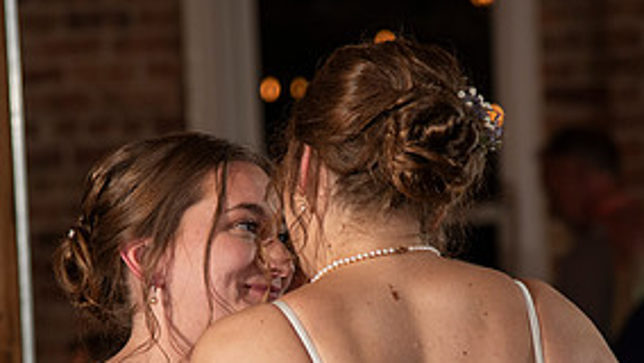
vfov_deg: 4.6
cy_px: 378
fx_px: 4544
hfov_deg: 8.1
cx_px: 323
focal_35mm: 266
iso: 640
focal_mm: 120
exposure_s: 1/160
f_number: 4
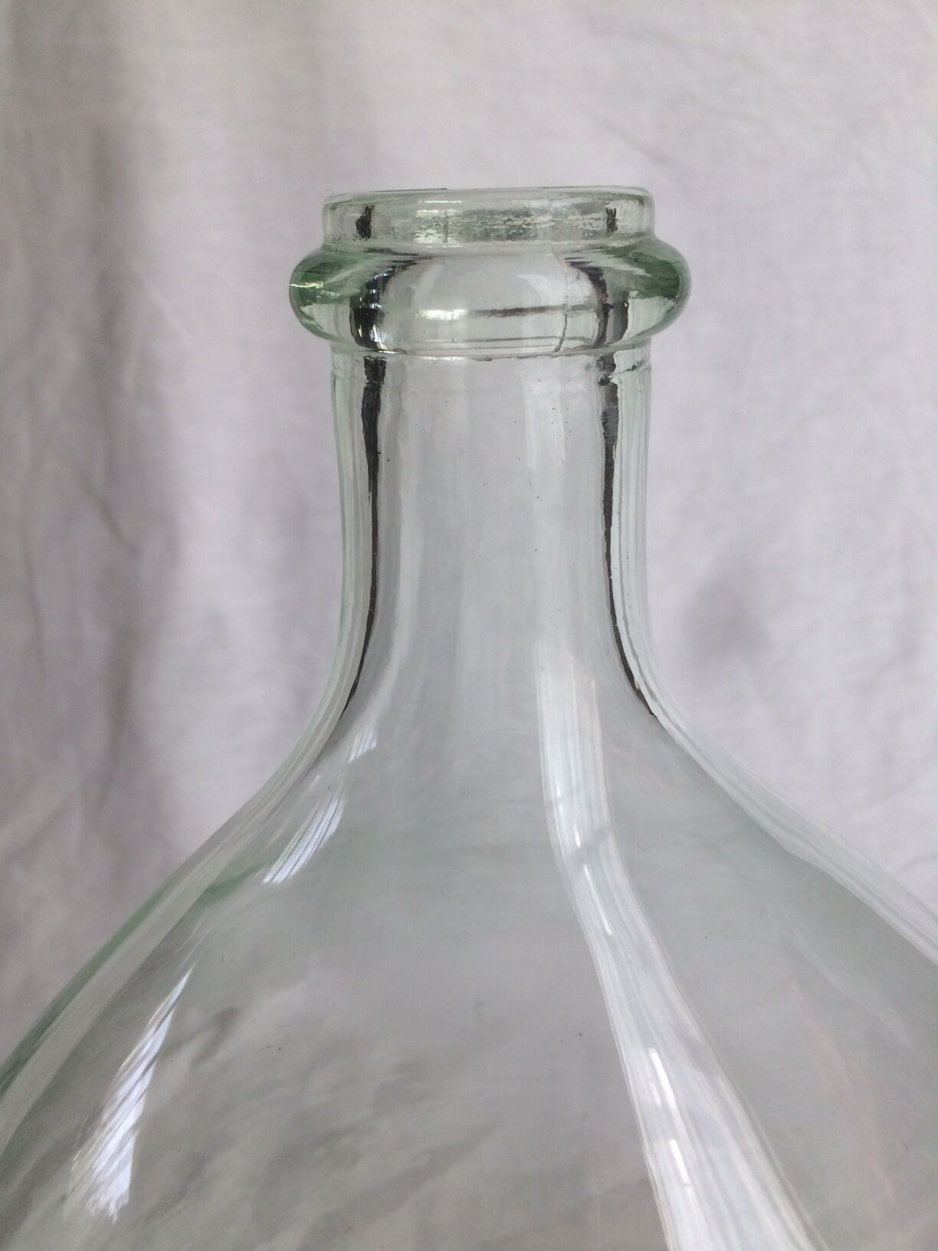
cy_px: 626
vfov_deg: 61.7
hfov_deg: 48.2
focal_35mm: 29
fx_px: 1048
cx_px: 469
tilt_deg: -21.4
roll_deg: +3.2
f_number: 2.2
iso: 32
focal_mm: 4.15
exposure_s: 1/297
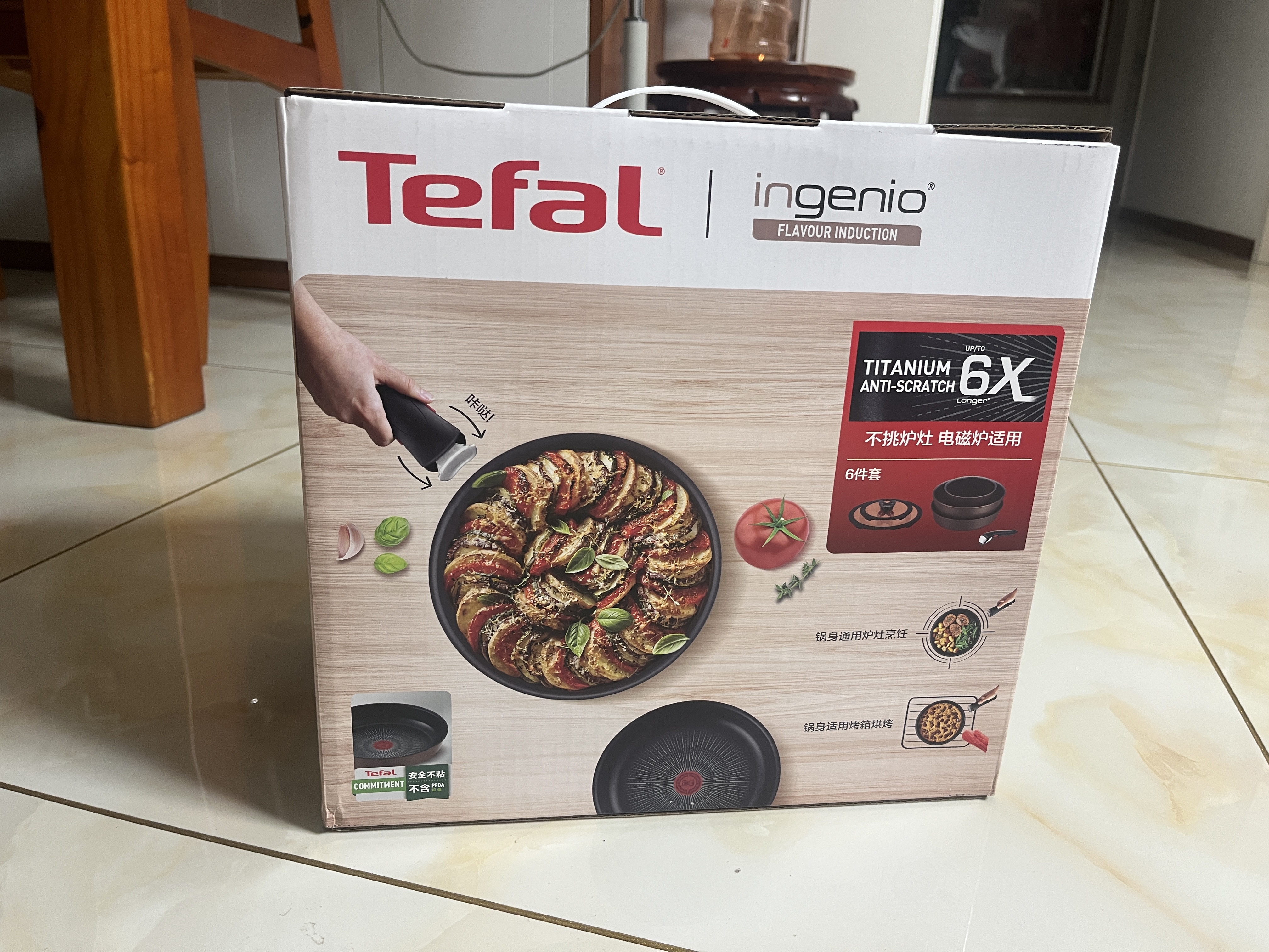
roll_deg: -3.1
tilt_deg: -19.1
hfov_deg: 67.3
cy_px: 476
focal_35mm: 26
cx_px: 634
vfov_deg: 53.1
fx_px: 953
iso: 125
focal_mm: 5.1
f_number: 1.6
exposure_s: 1/50
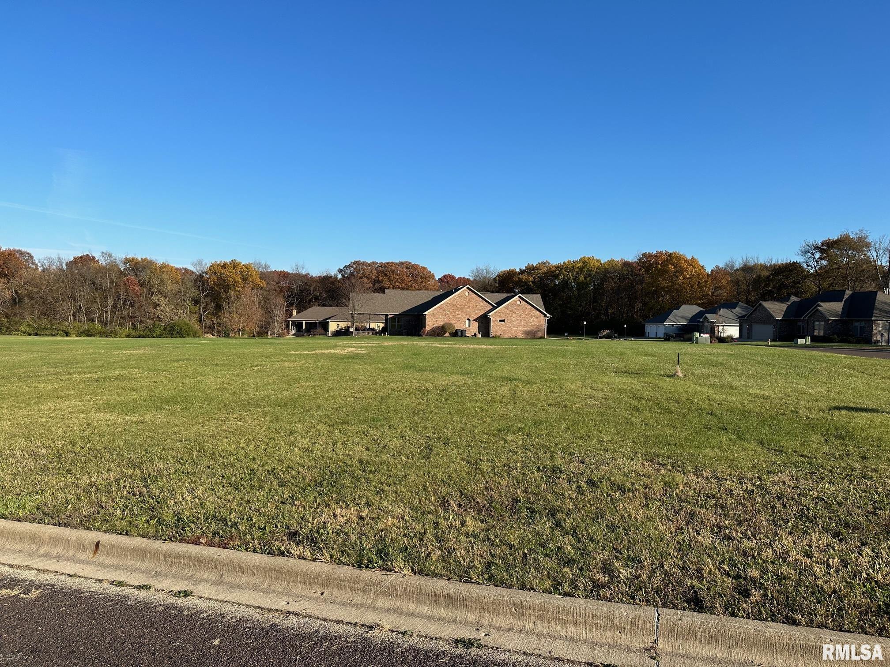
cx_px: 445
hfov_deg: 71.6
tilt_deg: -2.3
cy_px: 334
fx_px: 617
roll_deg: -1.4
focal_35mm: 24
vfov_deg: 56.8
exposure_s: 1/4184
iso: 80
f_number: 1.78
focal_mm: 6.86
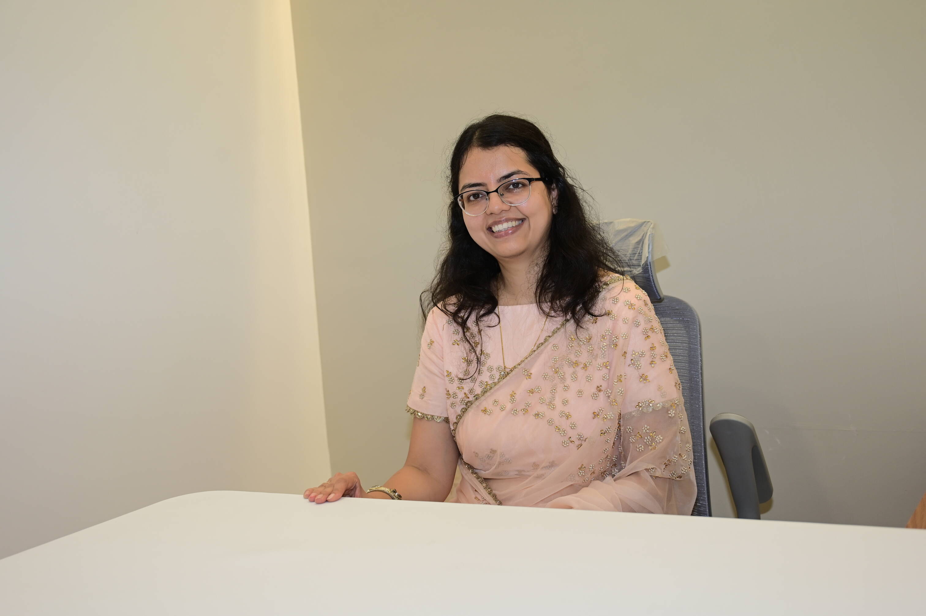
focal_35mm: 44
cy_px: 308
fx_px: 1131
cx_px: 463
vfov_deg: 30.5
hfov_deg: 44.5
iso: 400
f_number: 4
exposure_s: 1/125
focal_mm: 44
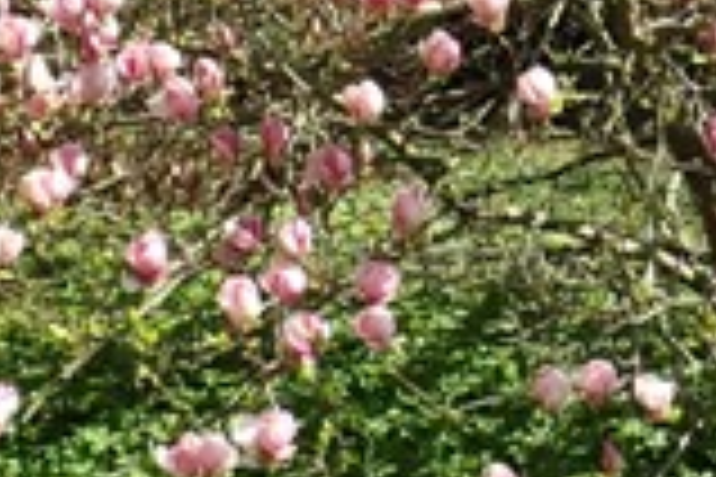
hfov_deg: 13.9
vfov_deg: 9.1
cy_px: -182
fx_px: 2923
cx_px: 509
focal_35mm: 147
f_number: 3.2
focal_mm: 5.5
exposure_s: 1/640
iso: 100
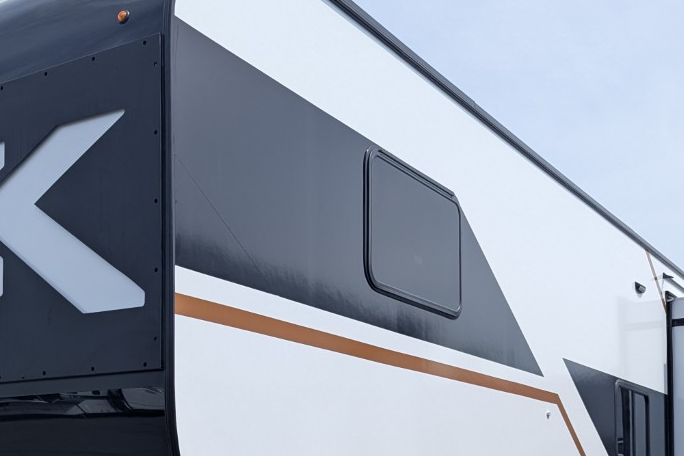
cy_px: 433
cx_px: 254
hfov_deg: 38.6
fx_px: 969
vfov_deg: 25.4
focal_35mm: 51
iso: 47
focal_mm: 6.81
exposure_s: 1/2179
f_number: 1.85
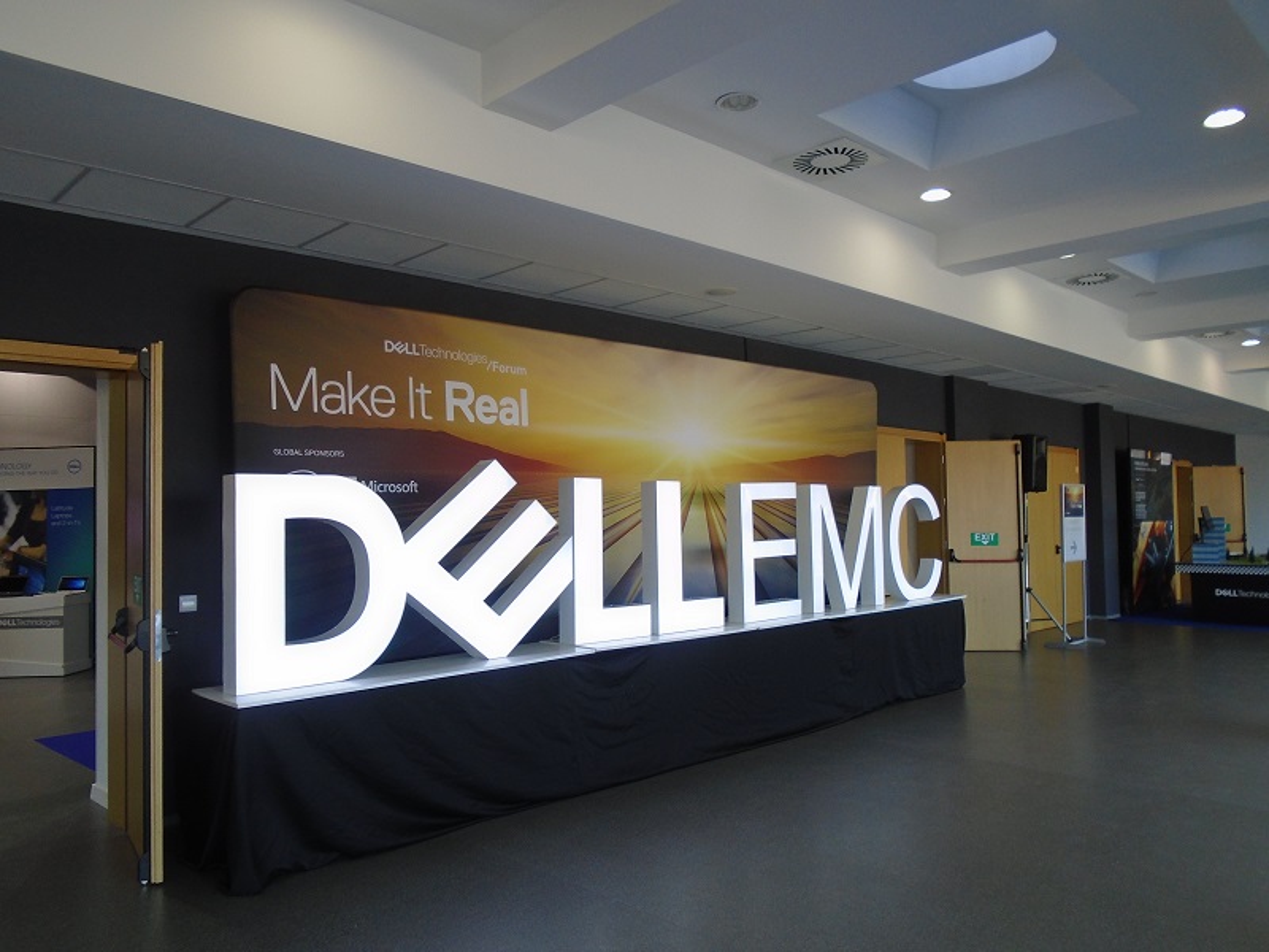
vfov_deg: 53.1
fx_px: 953
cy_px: 476
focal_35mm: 26
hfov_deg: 67.3
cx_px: 634
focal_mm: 4.6
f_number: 3.2
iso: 100
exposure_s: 1/40
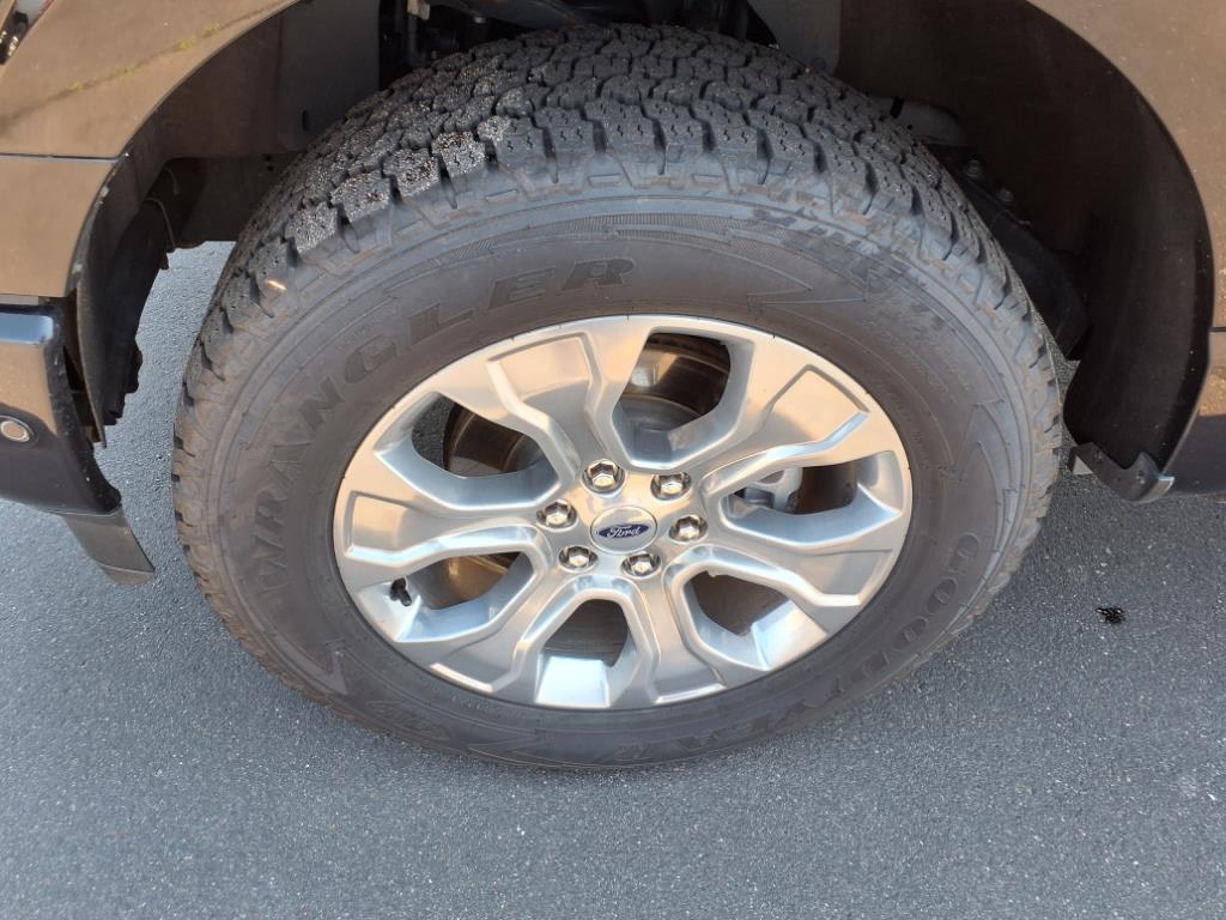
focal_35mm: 27
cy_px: 460
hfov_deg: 65.3
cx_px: 613
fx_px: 956
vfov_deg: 51.4
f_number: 1.9
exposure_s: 1/149
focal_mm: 3.58
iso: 40
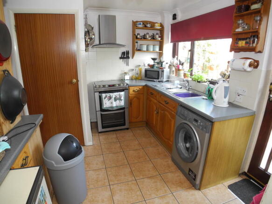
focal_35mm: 28
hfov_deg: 63.5
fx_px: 220
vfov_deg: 49.7
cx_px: 136
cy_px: 102
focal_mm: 6
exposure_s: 1/41.2
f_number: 2.8
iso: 100
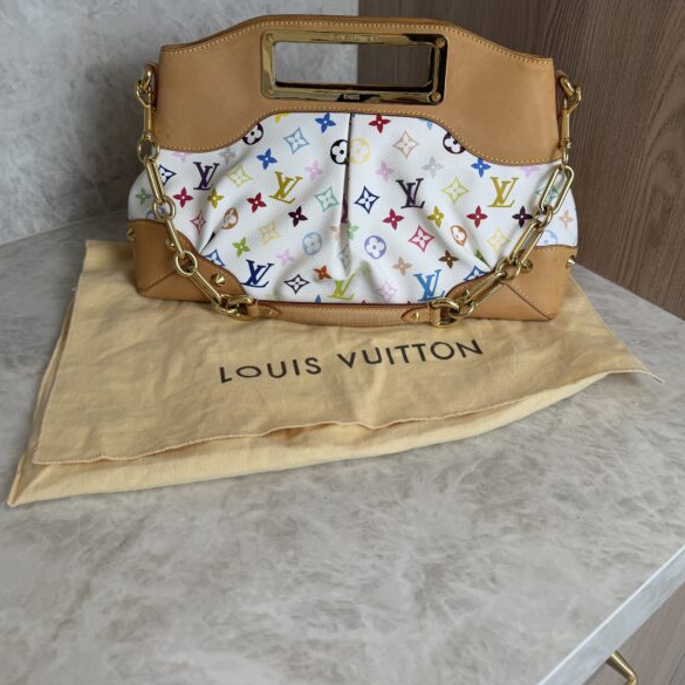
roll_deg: -0.5
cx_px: 337
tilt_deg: -29.6
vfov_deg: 54.7
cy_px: 240
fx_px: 649
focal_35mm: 29
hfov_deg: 55.6
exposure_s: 1/124
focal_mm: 6.76
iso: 50
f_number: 1.78
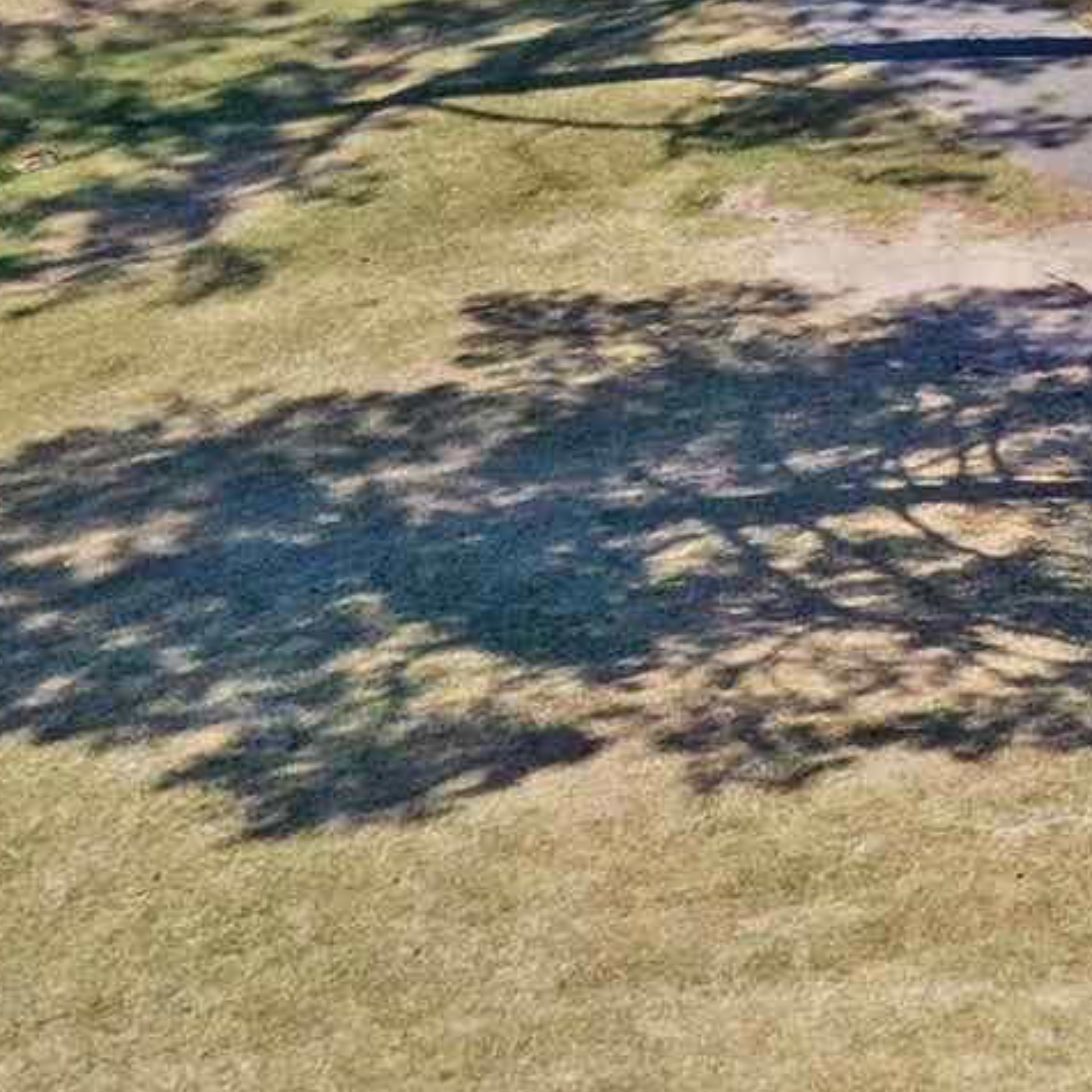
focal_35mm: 154
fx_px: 5496
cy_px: -710
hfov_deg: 10.7
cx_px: 1915
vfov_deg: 10.8
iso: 100
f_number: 5.6
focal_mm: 10.26
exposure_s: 1/400
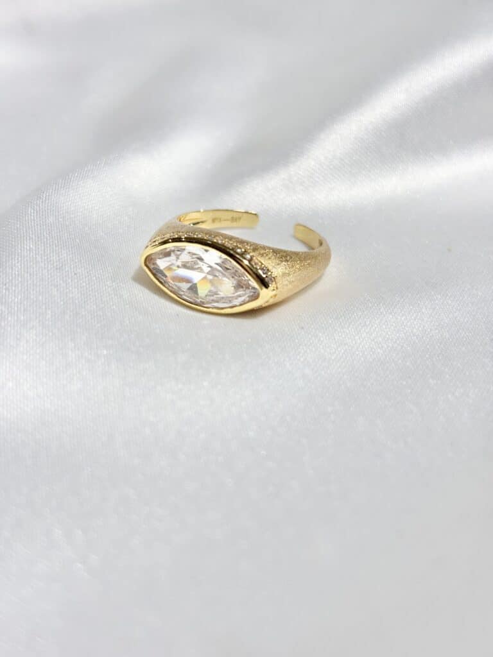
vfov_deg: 36.8
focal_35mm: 52
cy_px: 328
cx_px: 246
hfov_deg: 28.0
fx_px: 987
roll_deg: +5.7
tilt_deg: -21.6
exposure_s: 1/391
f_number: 1.6
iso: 32
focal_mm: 5.96
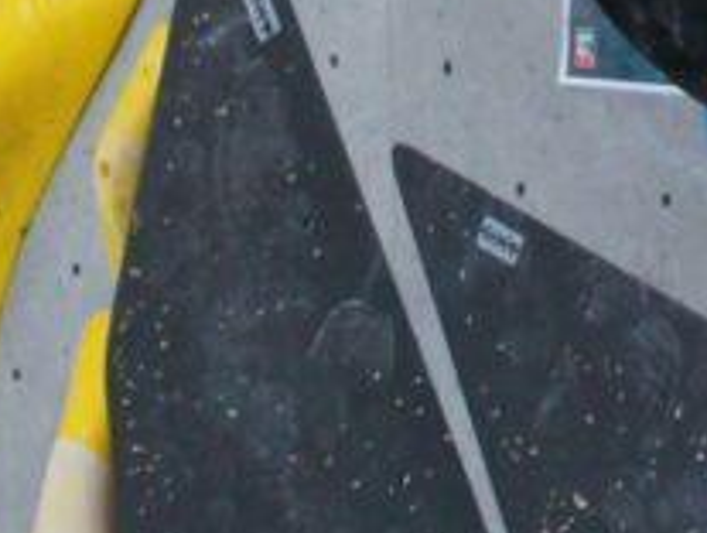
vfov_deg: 3.0
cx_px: 615
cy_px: -752
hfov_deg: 4.0
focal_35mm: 498
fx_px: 10189
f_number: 4
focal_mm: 70
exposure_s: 1/2000
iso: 1600
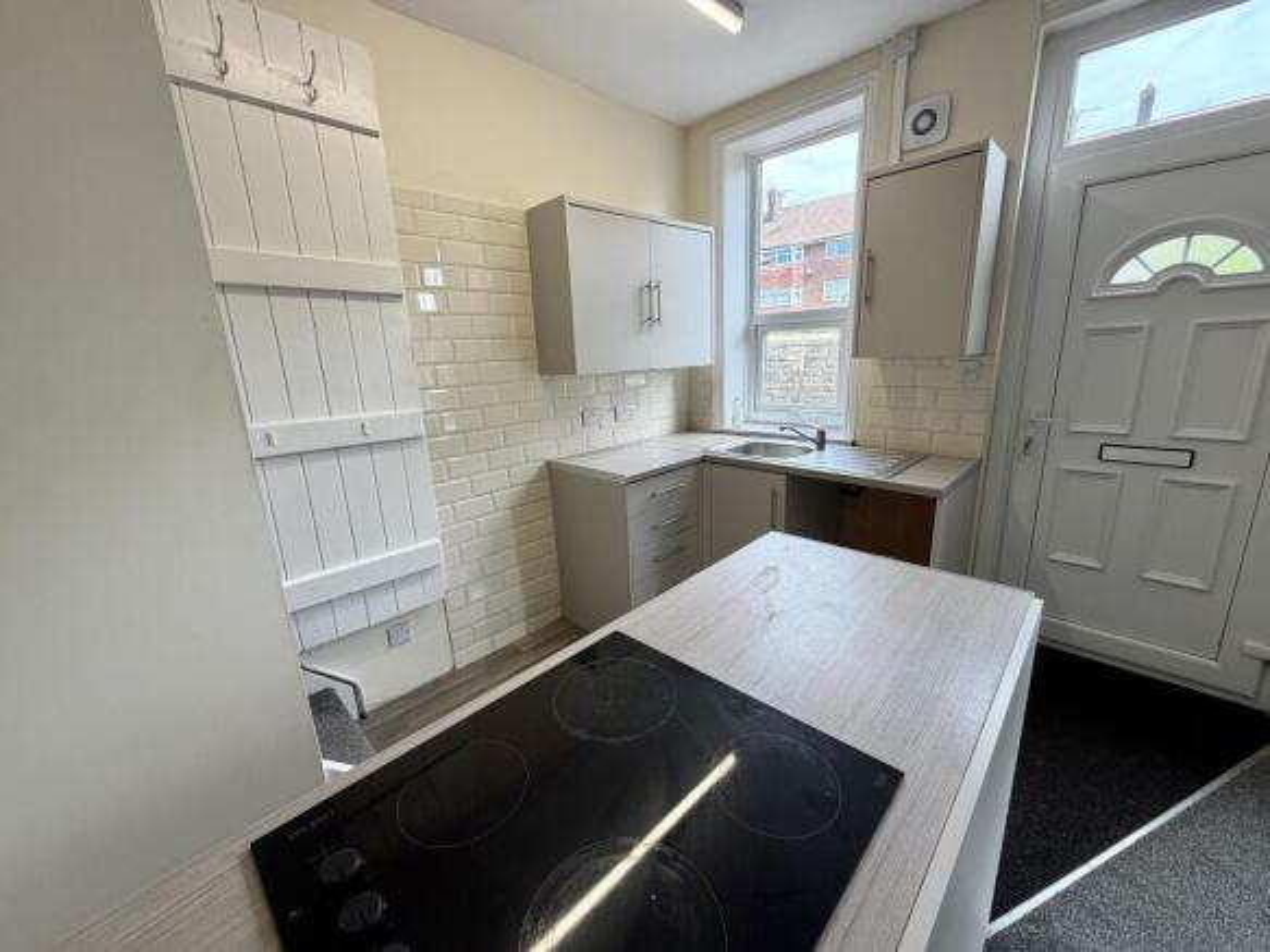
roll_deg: +2.4
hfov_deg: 102.1
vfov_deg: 85.7
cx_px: 635
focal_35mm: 14
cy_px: 476
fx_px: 514
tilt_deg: -14.3
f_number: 2.2
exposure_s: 1/121
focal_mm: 2.22
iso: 80
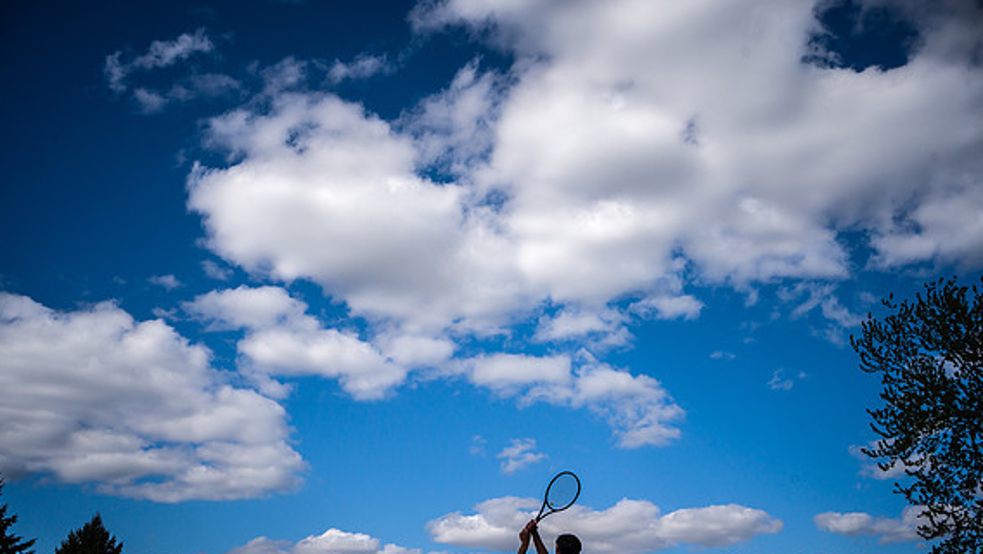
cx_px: 475
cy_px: 313
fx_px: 1017
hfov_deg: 51.6
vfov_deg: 30.4
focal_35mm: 39
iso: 400
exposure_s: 1/1600
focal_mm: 35
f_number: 8
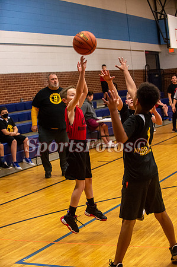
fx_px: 857
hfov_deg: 11.8
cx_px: 88
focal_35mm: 116
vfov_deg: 17.7
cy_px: 134
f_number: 4
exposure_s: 1/500
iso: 5000
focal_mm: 116
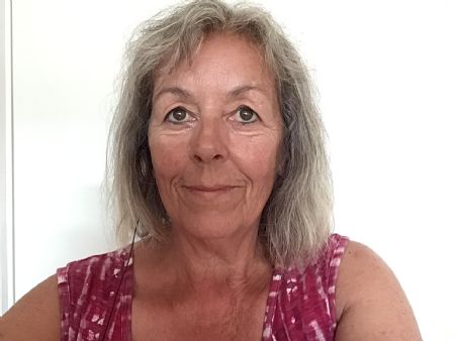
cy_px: 170
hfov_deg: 58.3
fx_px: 408
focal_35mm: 31
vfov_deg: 45.5
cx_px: 228
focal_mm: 2.15
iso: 200
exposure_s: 1/33
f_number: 2.4
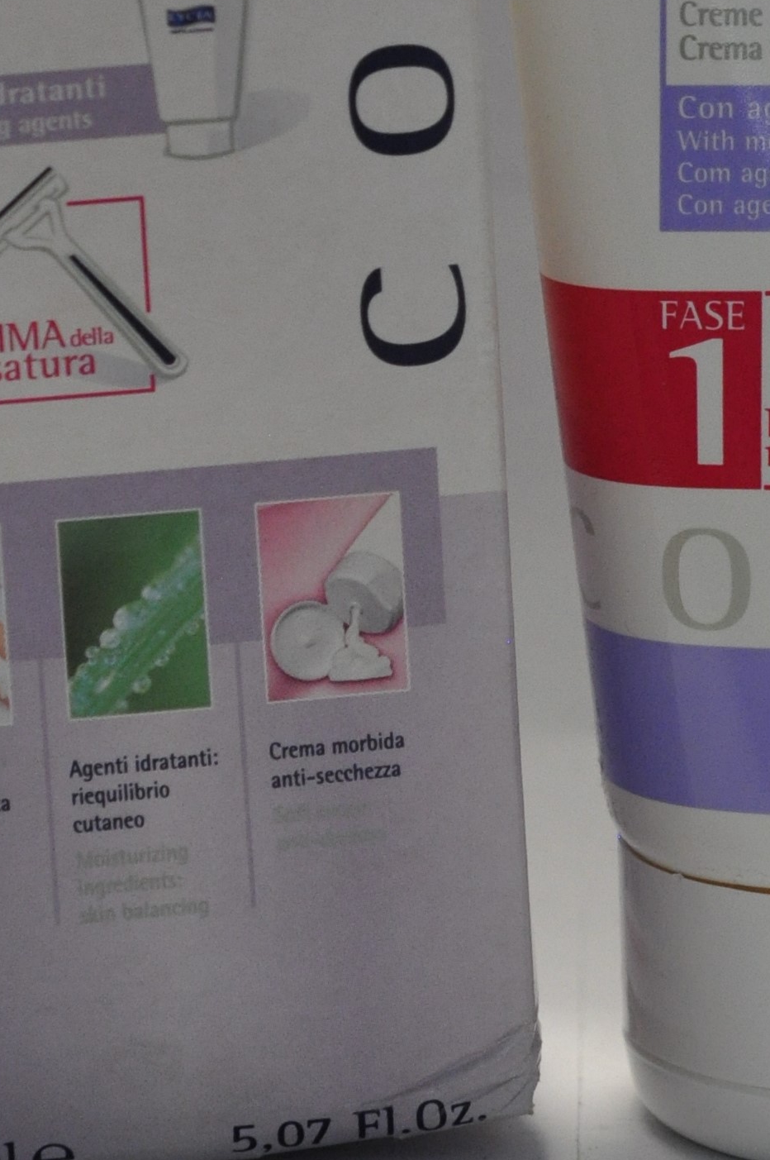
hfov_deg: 5.0
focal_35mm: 275
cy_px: 133
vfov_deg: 7.5
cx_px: 495
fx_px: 8844
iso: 800
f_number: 3.5
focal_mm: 60
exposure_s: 1/200
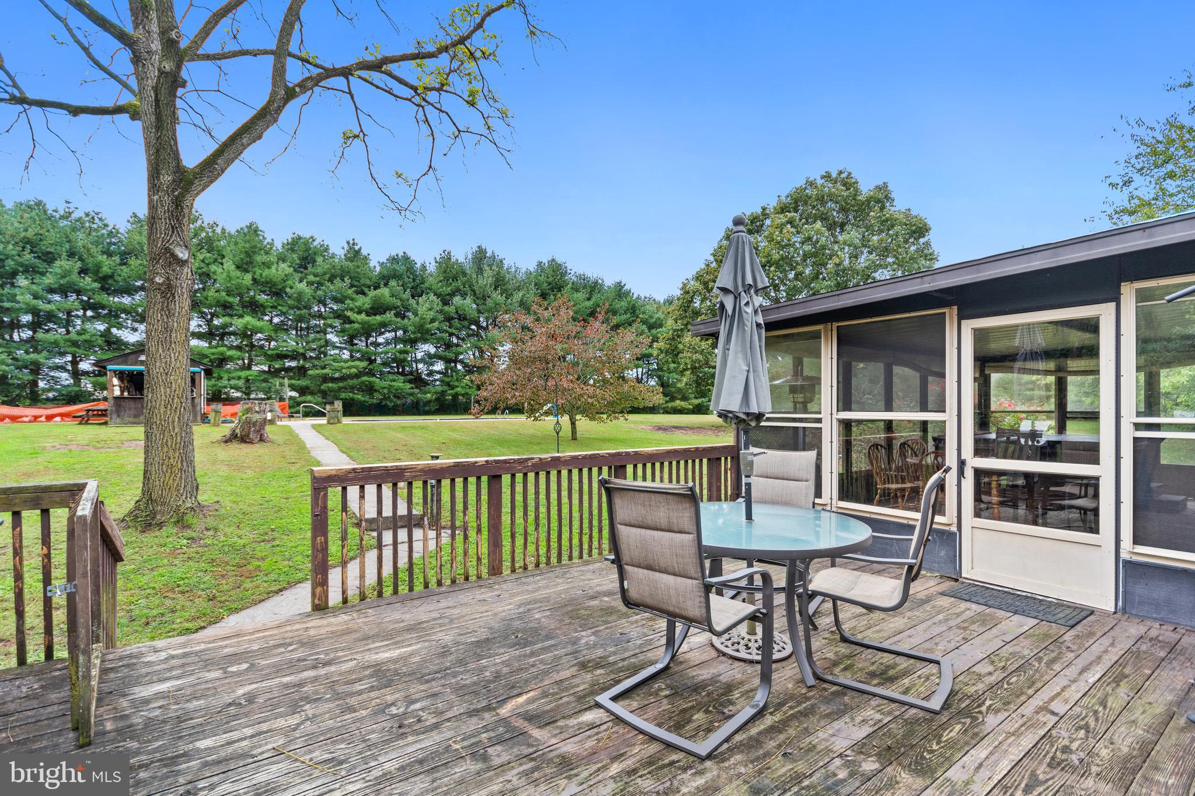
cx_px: 598
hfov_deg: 96.7
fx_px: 531
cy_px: 398
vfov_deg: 73.7
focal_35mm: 16
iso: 320
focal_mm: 11
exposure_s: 1/100
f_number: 6.3
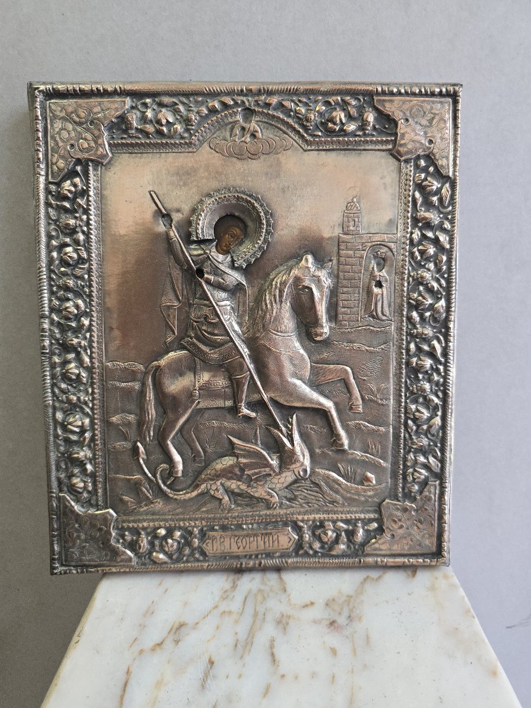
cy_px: 354
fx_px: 470
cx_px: 266
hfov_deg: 58.9
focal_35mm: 23
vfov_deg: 73.9
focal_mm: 6.3
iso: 400
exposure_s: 1/100
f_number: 1.7
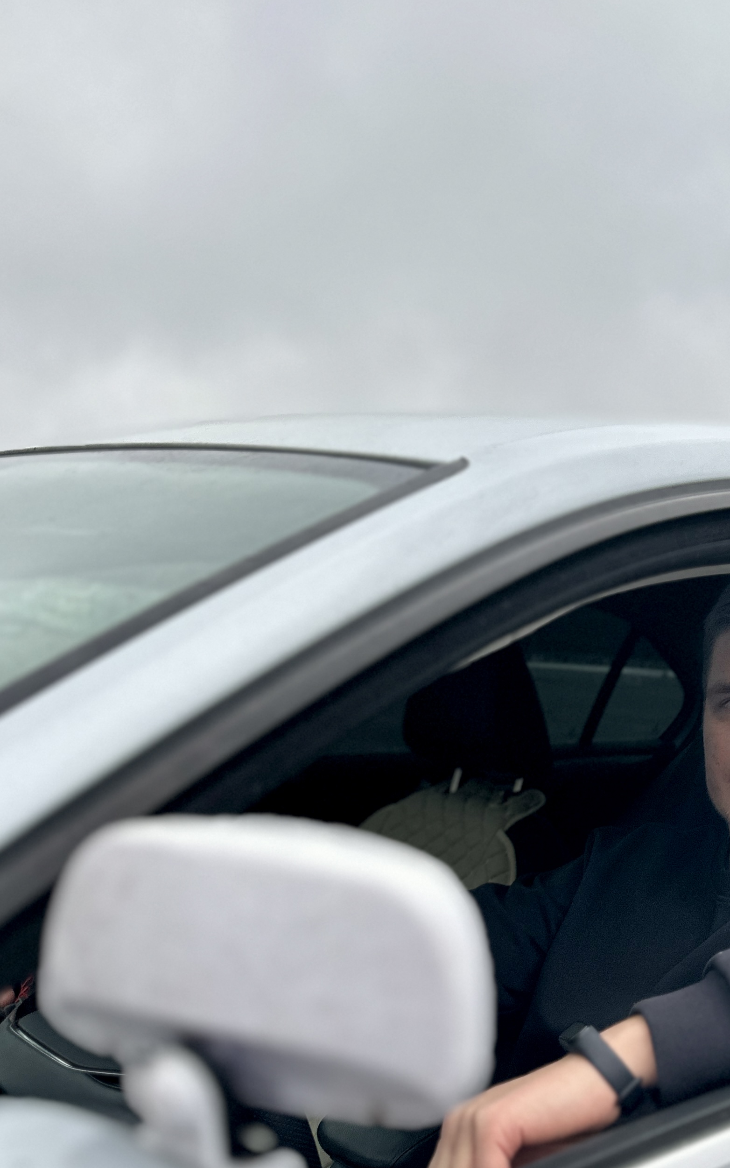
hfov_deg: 29.8
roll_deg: -3.5
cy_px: 783
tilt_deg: -5.4
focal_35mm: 41
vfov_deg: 47.4
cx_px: 676
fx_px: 1305
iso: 200
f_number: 1.78
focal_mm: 6.86
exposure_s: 1/121
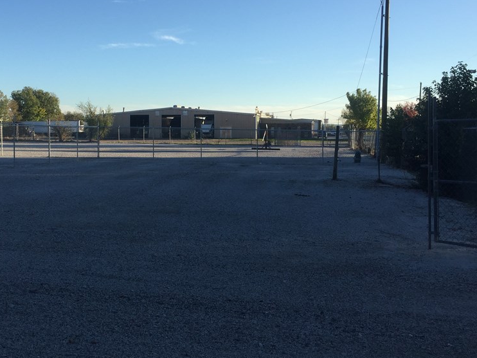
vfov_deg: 35.9
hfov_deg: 46.4
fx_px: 551
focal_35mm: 40
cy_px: 148
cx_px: 179
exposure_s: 1/824
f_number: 2.2
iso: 32
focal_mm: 4.15
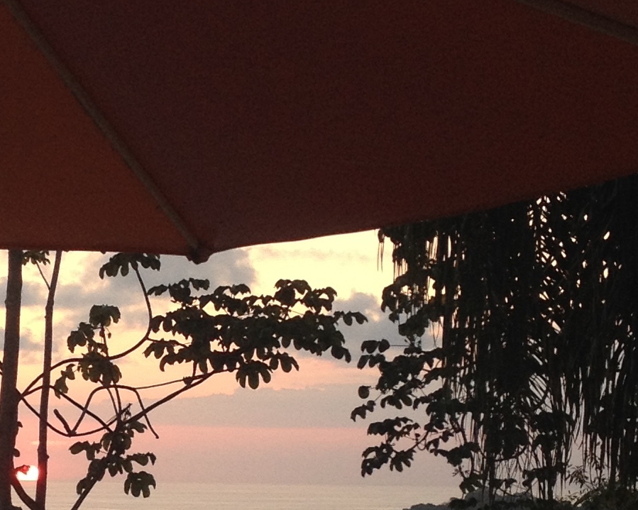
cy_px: 505
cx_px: 16
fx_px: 2341
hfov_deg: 15.3
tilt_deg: -3.7
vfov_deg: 12.3
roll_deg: +0.3
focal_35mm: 124
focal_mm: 4.28
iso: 50
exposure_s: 1/120
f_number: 2.4
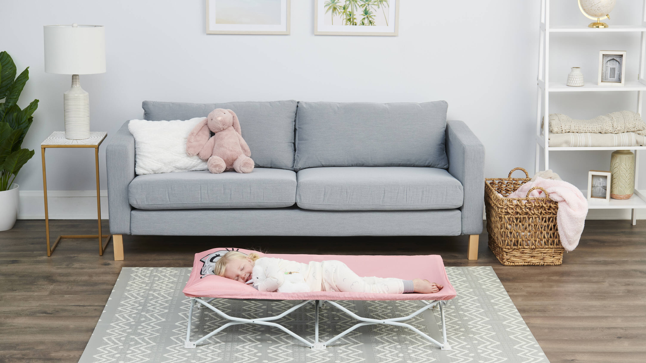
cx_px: 323
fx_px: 1113
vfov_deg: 18.5
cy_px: 207
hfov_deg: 32.4
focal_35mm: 65
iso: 400
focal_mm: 62
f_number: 11
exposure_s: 1/80
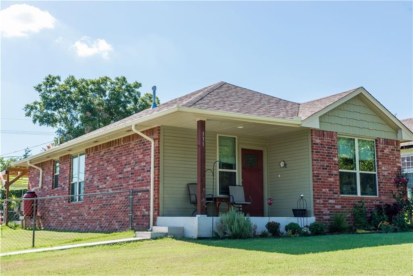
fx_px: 528
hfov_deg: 42.7
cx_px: 206
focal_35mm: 46
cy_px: 138
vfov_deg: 29.3
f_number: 10
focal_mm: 46
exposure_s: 1/320
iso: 250
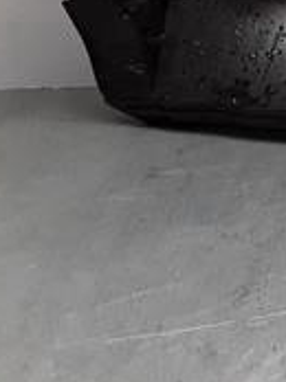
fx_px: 1137
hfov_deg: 12.6
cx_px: 570
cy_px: -119
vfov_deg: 17.8
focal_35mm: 103
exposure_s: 1/100
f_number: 1.9
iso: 50
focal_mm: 2.91
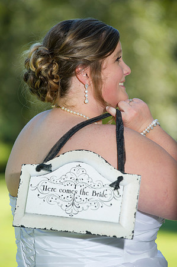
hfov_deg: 7.6
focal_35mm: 180
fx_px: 1330
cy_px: 134
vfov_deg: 11.4
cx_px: 88
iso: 200
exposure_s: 1/250
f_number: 3.5
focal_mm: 180
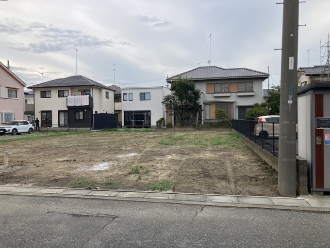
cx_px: 165
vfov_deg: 49.7
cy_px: 124
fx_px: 267
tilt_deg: -0.2
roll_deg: +1.0
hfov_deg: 63.4
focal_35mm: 28
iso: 32
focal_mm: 3.99
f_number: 1.8
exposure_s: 1/725
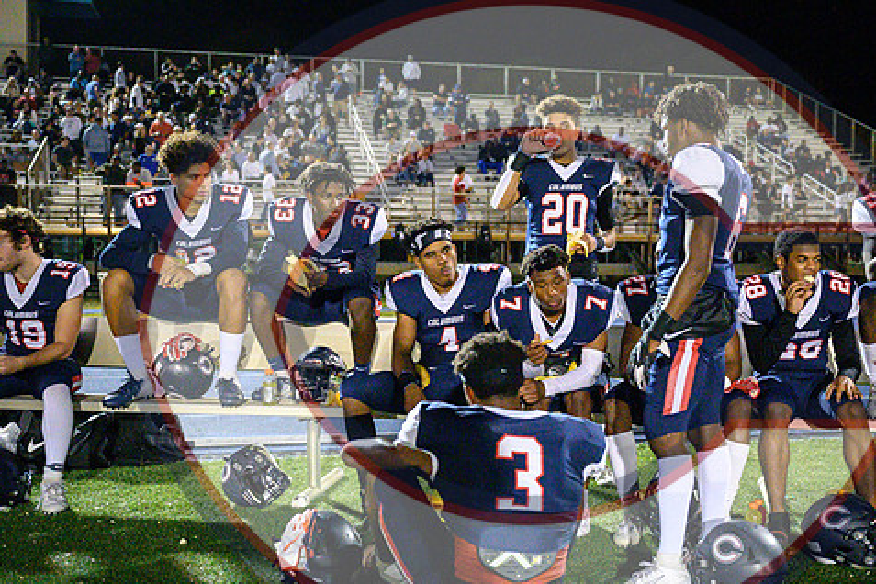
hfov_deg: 43.4
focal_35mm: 45
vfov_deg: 29.8
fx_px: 1095
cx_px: 520
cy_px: 325
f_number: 2.8
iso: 22800
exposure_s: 1/3200
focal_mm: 37
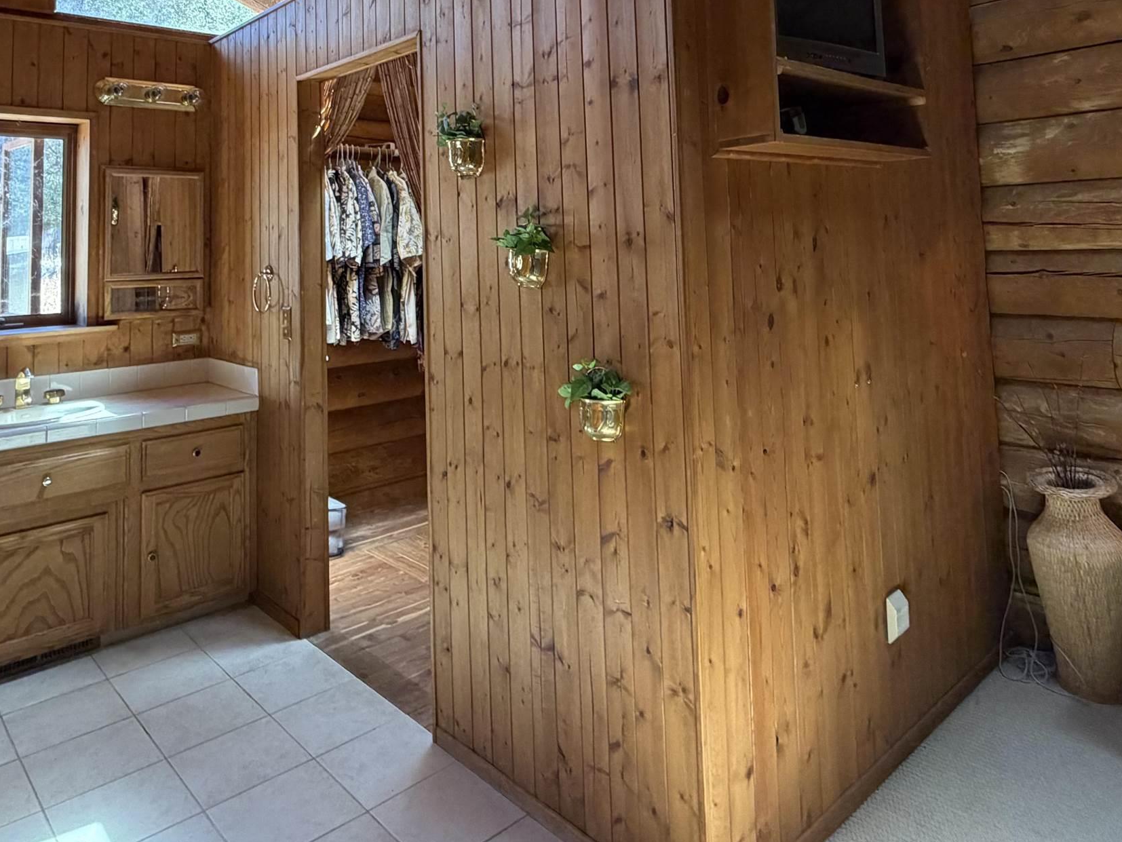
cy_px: 182
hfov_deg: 67.3
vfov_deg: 50.2
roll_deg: +1.8
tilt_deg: +4.3
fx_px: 843
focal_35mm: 26
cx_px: 573
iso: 320
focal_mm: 2.22
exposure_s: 1/100
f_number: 2.2
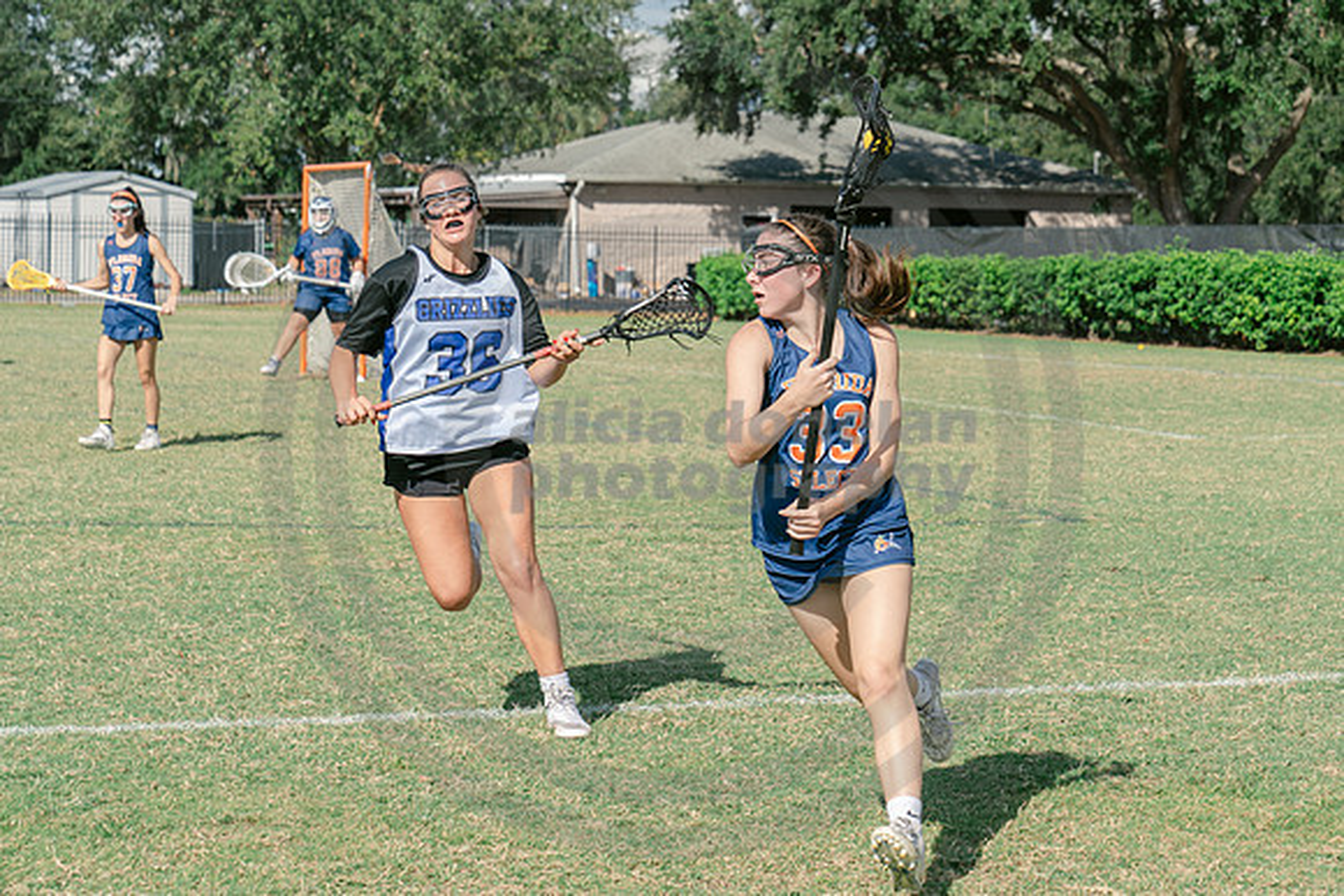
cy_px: 313
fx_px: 3400
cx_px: 874
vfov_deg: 15.0
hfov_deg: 22.3
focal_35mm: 91
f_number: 5.6
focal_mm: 70
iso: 250
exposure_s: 1/1000
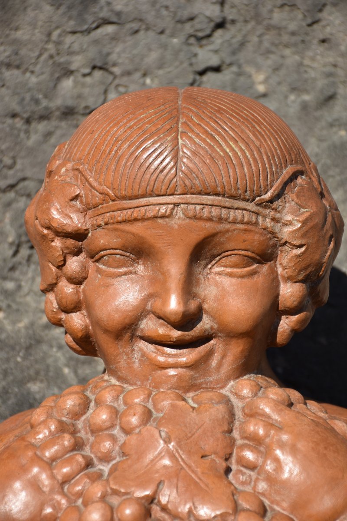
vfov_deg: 15.2
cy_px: 260
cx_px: 174
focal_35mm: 135
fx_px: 1952
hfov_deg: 10.2
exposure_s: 1/500
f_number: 5.6
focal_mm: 90
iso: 100
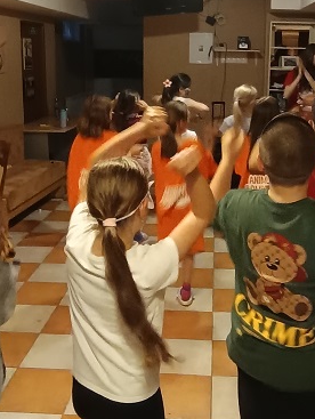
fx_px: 327
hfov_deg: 50.6
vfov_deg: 63.8
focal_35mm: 27
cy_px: 143
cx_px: 206
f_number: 2.2
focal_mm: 1.65
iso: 813
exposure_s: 1/20
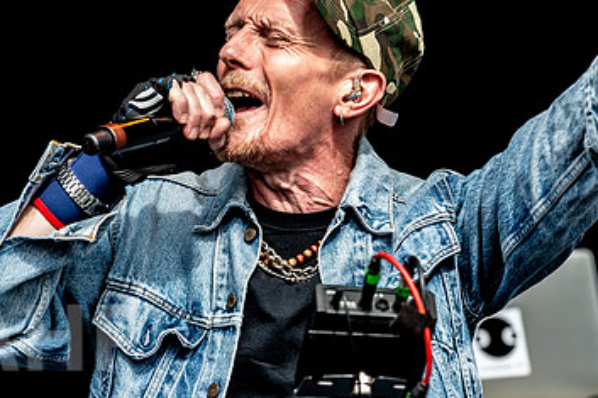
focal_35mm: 361
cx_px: 376
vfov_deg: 3.8
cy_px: 154
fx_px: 5994
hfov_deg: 5.7
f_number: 5
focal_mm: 200
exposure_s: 1/500
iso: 320
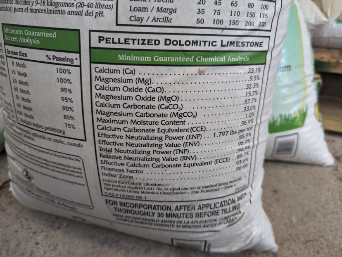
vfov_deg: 56.9
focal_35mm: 24
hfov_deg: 71.5
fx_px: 237
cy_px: 128
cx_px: 171
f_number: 1.85
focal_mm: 6.81
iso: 144
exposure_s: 1/66.5
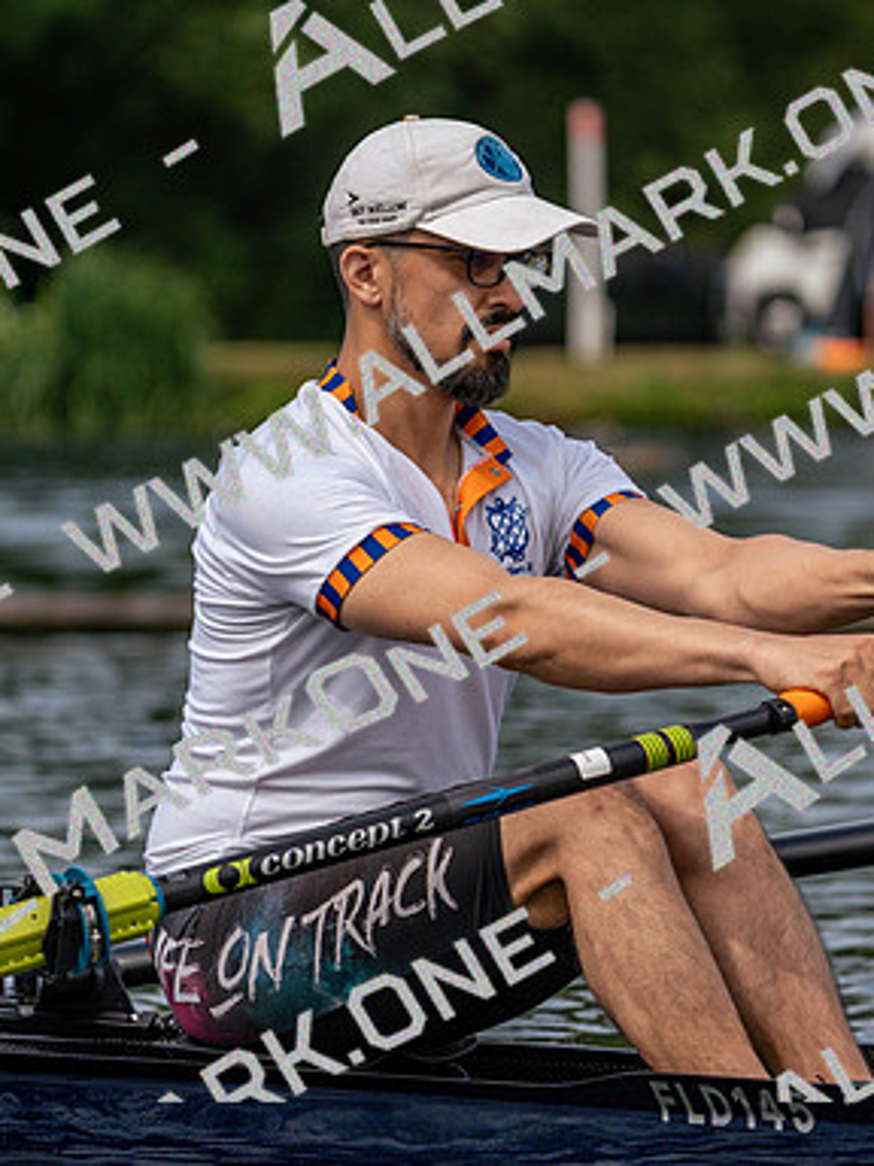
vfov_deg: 6.4
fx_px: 10470
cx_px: 437
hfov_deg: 4.8
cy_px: 581
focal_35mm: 311
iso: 320
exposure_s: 1/1600
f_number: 5.6
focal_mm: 214
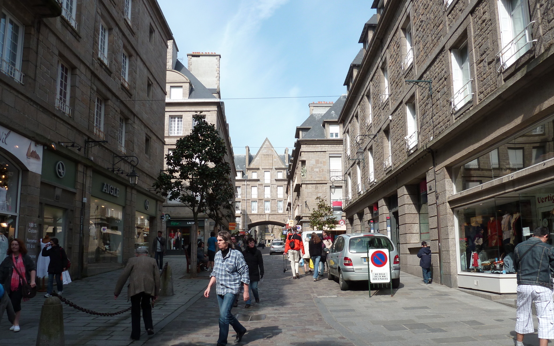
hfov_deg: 68.4
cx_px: 278
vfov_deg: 45.8
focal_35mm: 27
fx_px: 408
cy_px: 204
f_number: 4
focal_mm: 4.1
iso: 80
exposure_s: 1/320
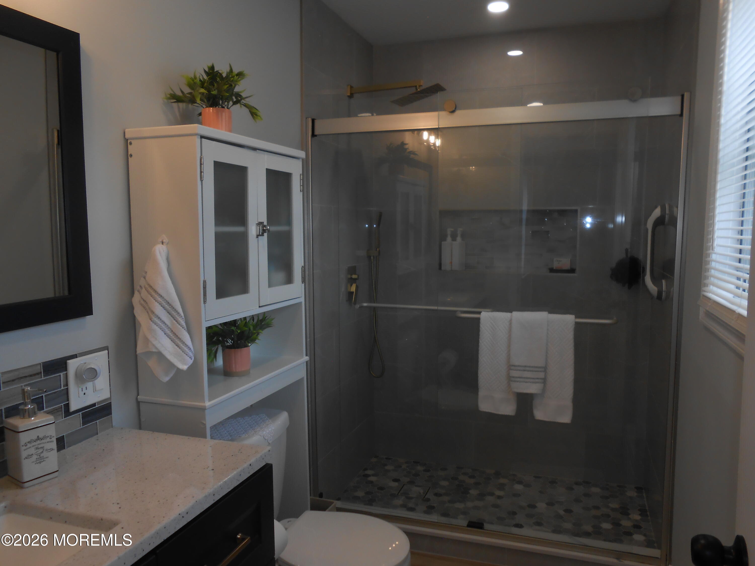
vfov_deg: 53.1
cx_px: 378
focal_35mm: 26
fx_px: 567
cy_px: 283
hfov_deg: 67.3
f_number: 3.5
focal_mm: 4.6
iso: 80
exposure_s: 1/50
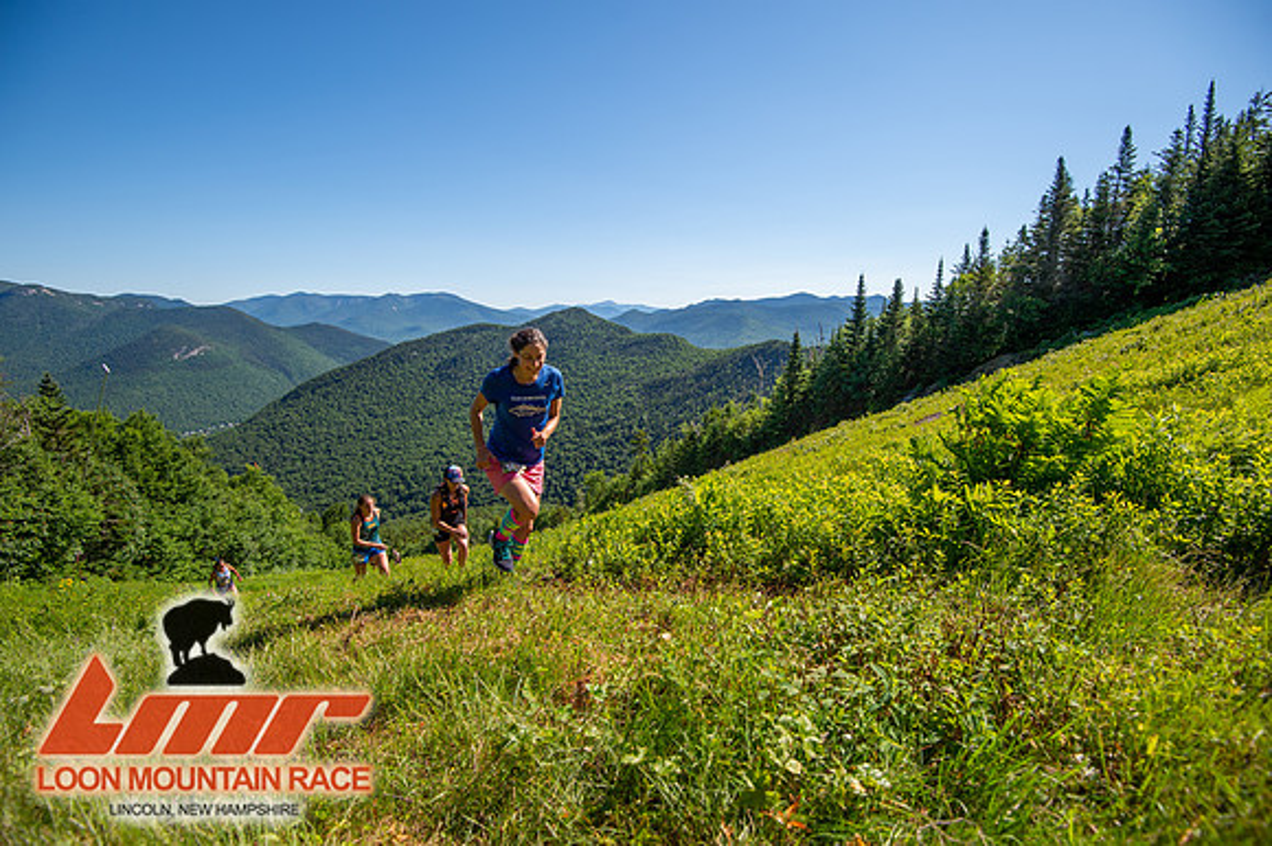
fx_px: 565
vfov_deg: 73.7
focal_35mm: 16
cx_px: 636
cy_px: 423
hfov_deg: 96.8
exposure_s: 1/640
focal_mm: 16
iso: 100
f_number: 5
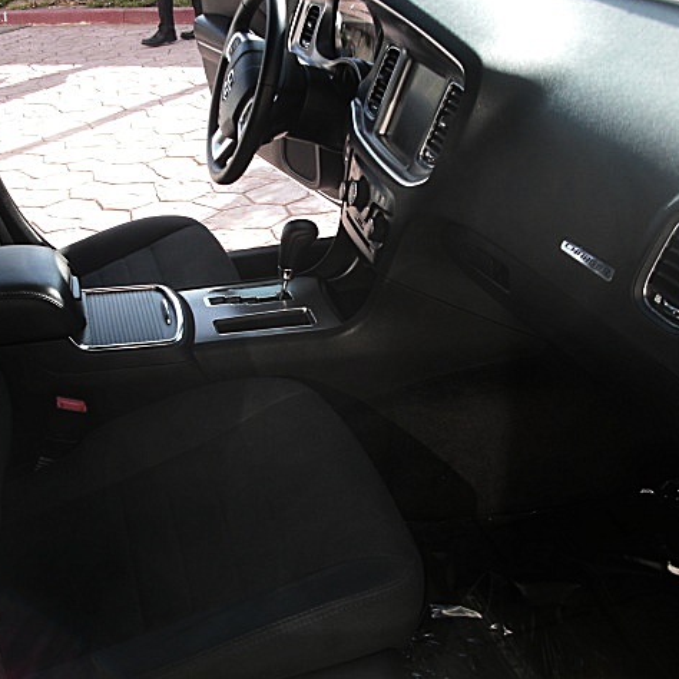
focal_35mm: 43
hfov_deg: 39.0
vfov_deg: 39.2
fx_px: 954
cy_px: 337
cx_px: 276
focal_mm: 6.3
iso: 50
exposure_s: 1/160
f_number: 2.8
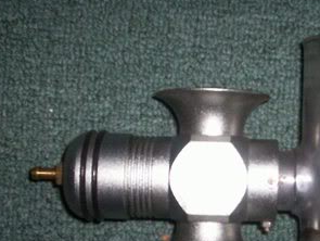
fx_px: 722
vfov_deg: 18.9
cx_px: 234
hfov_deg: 24.8
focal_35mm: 78
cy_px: 149
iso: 140
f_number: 4.5
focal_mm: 5.9
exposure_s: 1/64
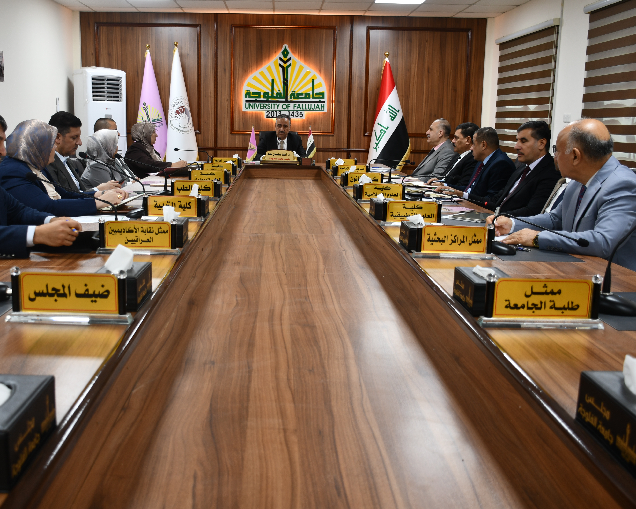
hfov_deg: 47.8
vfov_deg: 39.2
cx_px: 282
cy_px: 251
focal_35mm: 38
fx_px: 715
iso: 160
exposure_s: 1/30
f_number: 3.5
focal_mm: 22
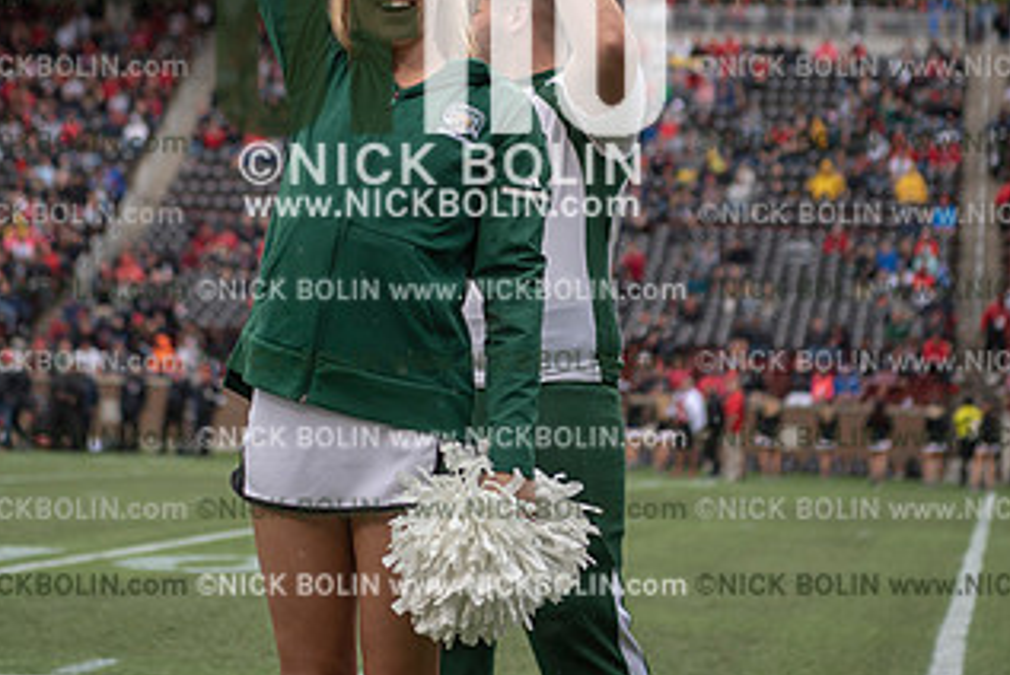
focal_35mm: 128
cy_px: 68
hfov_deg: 16.0
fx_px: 3594
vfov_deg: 10.7
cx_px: 440
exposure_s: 1/1000
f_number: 2.8
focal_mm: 70
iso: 250
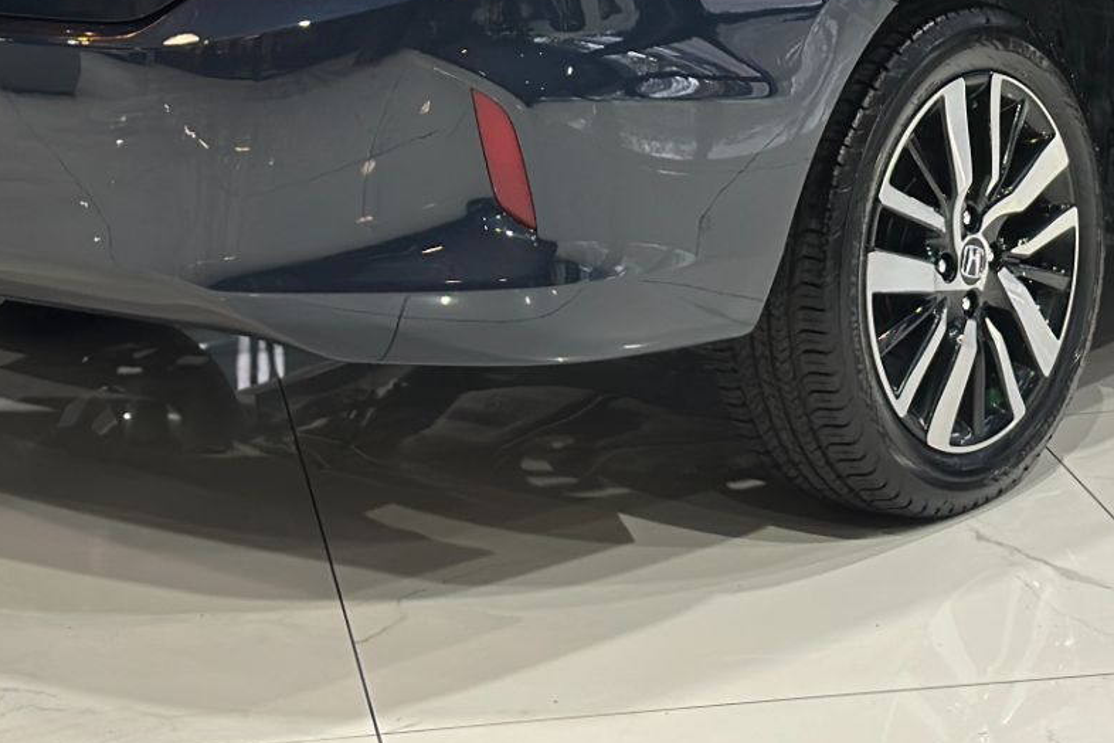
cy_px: -89
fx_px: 3775
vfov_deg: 11.1
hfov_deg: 16.7
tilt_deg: -9.2
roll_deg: +0.2
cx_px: 740
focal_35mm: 122
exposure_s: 1/60
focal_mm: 6.86
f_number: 1.78
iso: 160
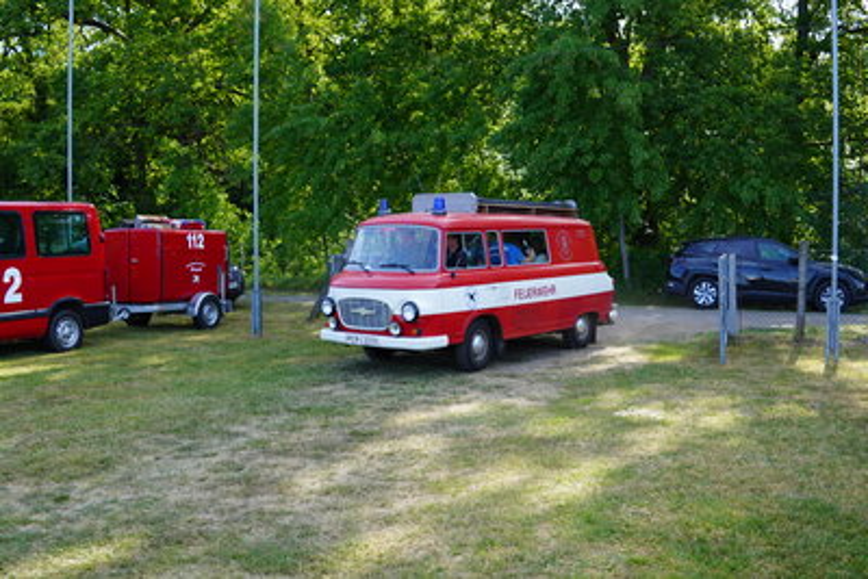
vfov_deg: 36.9
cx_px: 434
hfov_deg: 53.1
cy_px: 290
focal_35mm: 36
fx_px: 868
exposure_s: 1/80
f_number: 5.6
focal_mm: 24
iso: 100
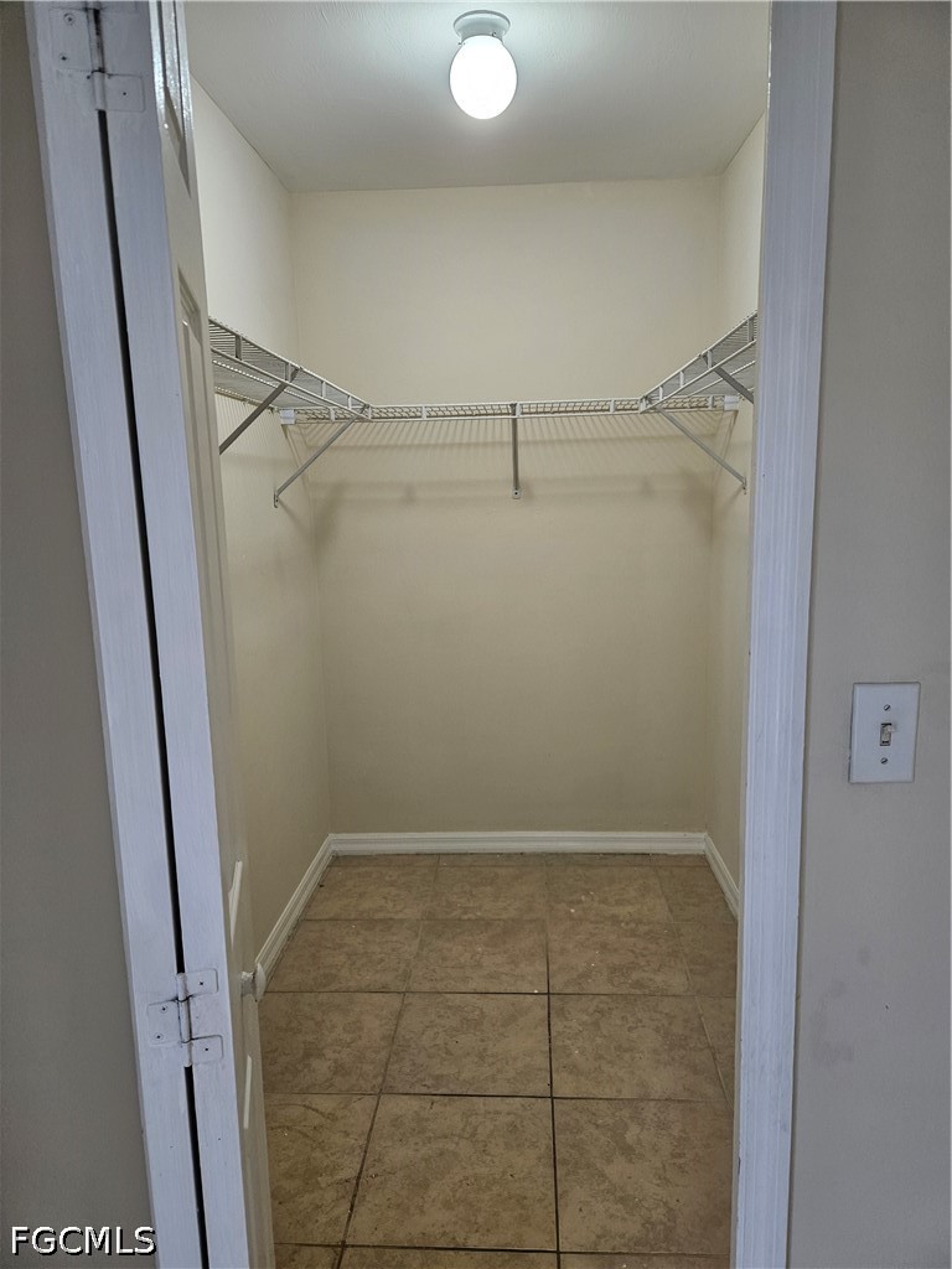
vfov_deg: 73.9
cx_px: 476
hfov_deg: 58.9
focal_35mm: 23
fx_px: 843
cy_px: 634
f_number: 1.8
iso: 250
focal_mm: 5.4
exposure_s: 1/120
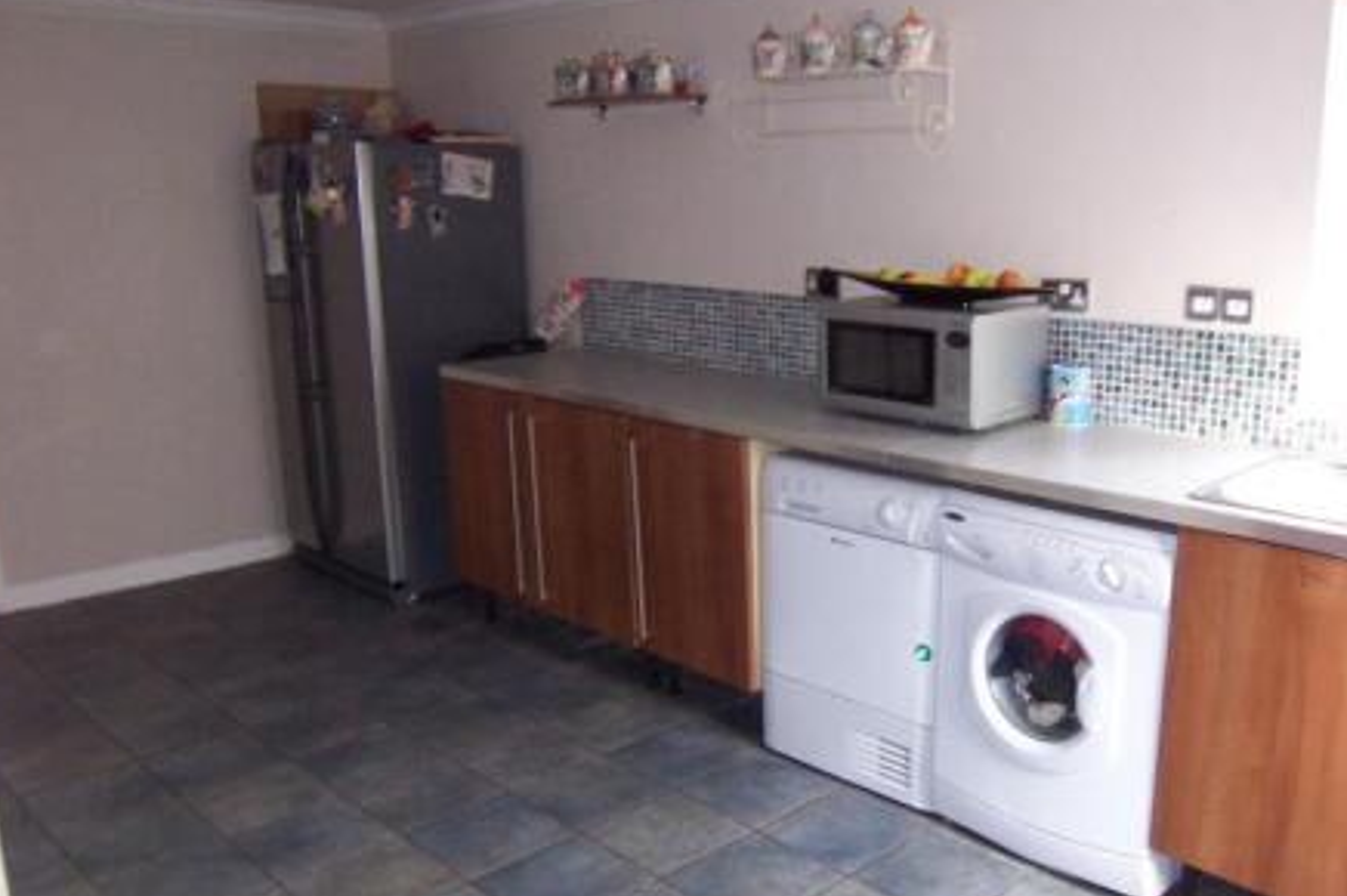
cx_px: 867
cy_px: 484
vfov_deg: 41.0
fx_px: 1196
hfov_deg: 57.8
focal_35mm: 32
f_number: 2.8
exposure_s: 1/30
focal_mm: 3.8
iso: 200
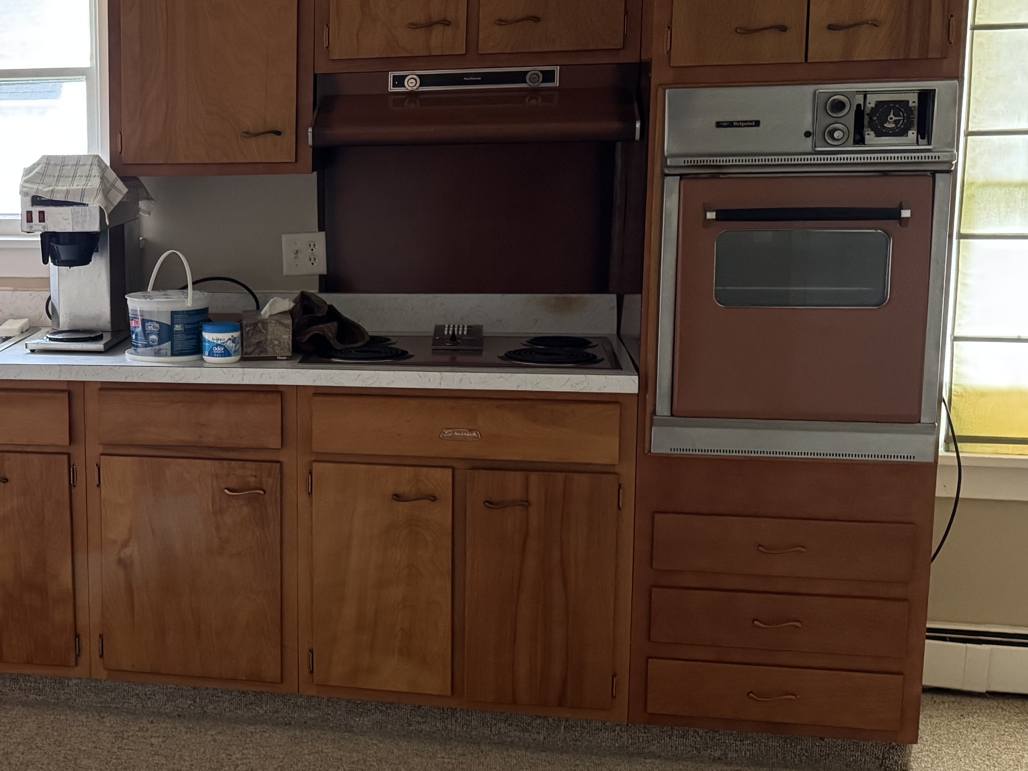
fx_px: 1485
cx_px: 78
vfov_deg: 29.1
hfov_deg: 35.6
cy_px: 339
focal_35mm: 50
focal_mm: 6.76
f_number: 1.78
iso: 640
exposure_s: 1/60
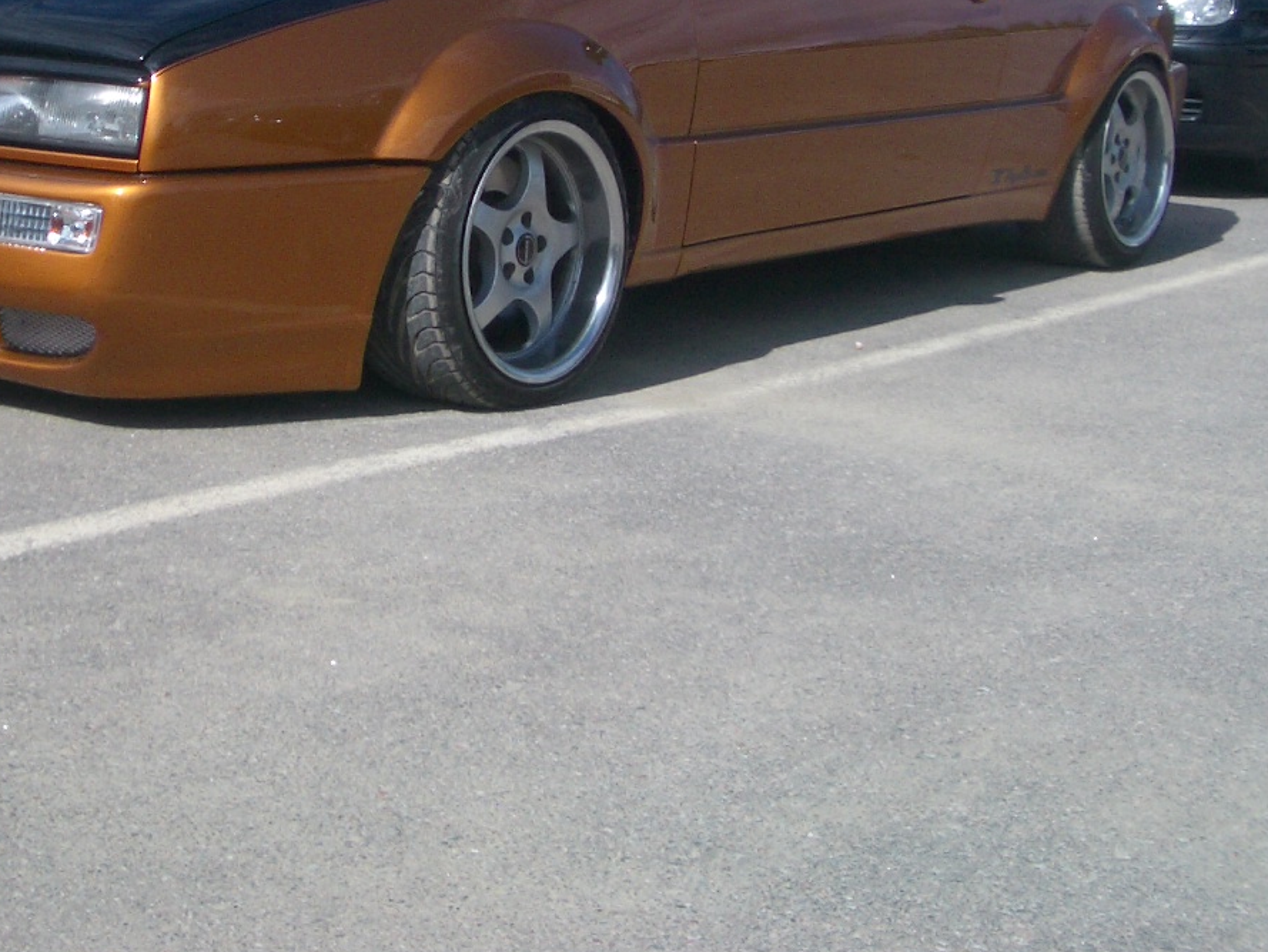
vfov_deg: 22.8
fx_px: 2308
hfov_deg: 30.6
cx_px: 484
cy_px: 134
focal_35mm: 63
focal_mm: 5.8
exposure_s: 1/800
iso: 50
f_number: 4.3
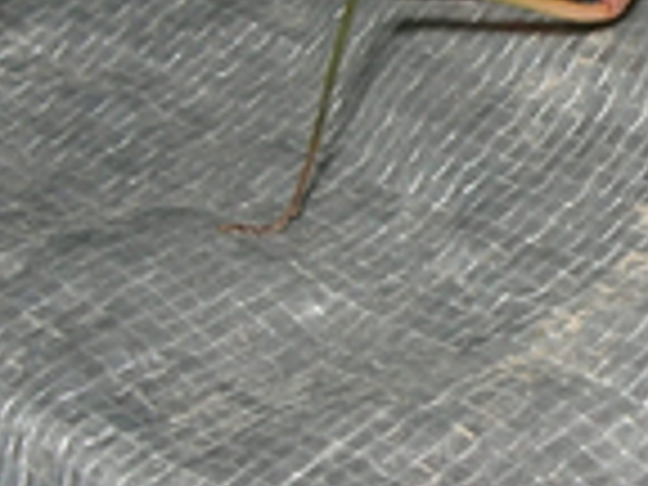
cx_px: 819
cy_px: 54
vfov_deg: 8.8
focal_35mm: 169
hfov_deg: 11.4
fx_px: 3164
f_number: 4.8
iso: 64
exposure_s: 1/60.1
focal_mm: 7.8
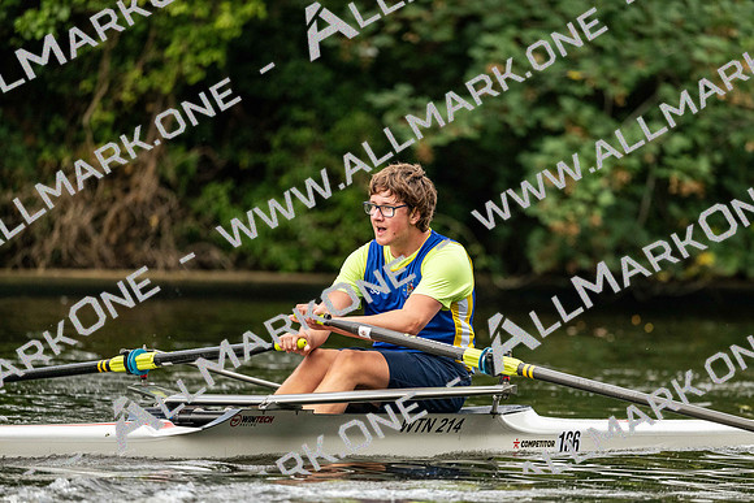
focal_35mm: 400
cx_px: 377
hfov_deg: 5.2
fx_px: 8379
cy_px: 252
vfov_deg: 3.4
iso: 1800
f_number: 4.5
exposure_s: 1/2500
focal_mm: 400
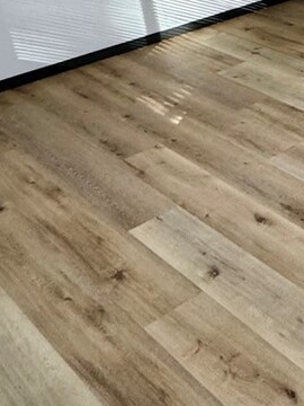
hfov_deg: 23.6
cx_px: 375
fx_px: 656
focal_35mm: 56
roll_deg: +1.5
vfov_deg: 33.9
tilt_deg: -29.0
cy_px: 124
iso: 320
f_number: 2.2
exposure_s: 1/60
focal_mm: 2.22
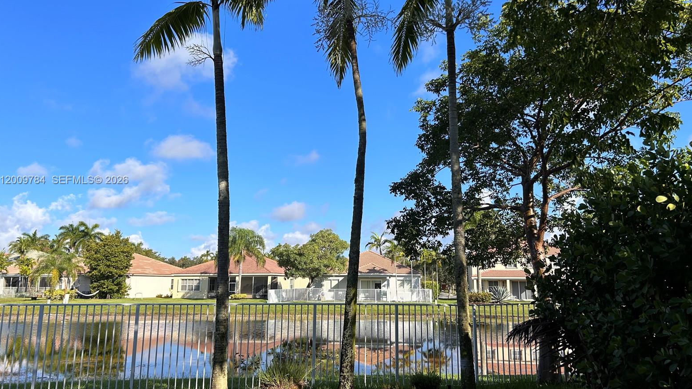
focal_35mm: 29
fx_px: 532
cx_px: 344
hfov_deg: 66.1
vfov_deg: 40.2
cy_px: 181
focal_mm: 5.7
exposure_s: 1/3460
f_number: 1.5
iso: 50
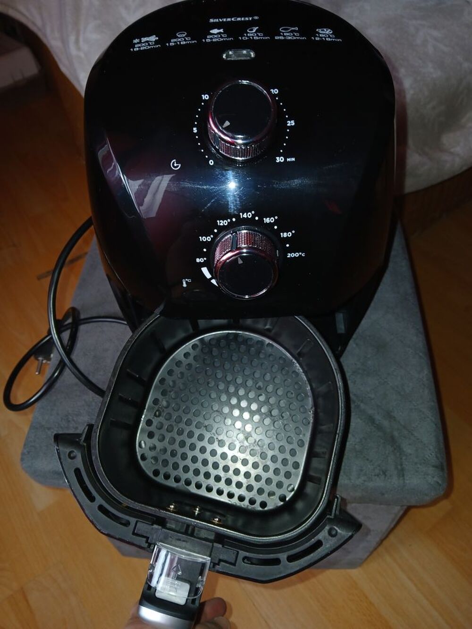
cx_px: 236
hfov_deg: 53.1
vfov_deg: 67.3
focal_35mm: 26
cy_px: 314
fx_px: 473
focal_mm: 3.98
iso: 80
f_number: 1.8
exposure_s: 1/50
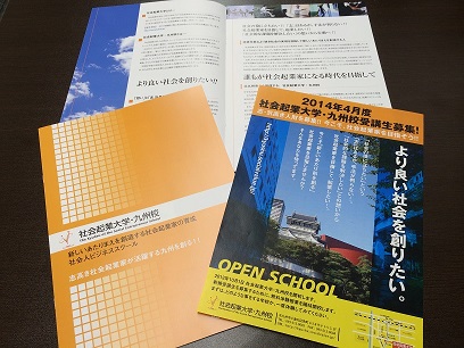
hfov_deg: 60.0
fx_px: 402
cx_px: 232
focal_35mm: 30
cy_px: 174
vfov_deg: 46.8
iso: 40
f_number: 2.2
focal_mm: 4.12
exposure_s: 1/60
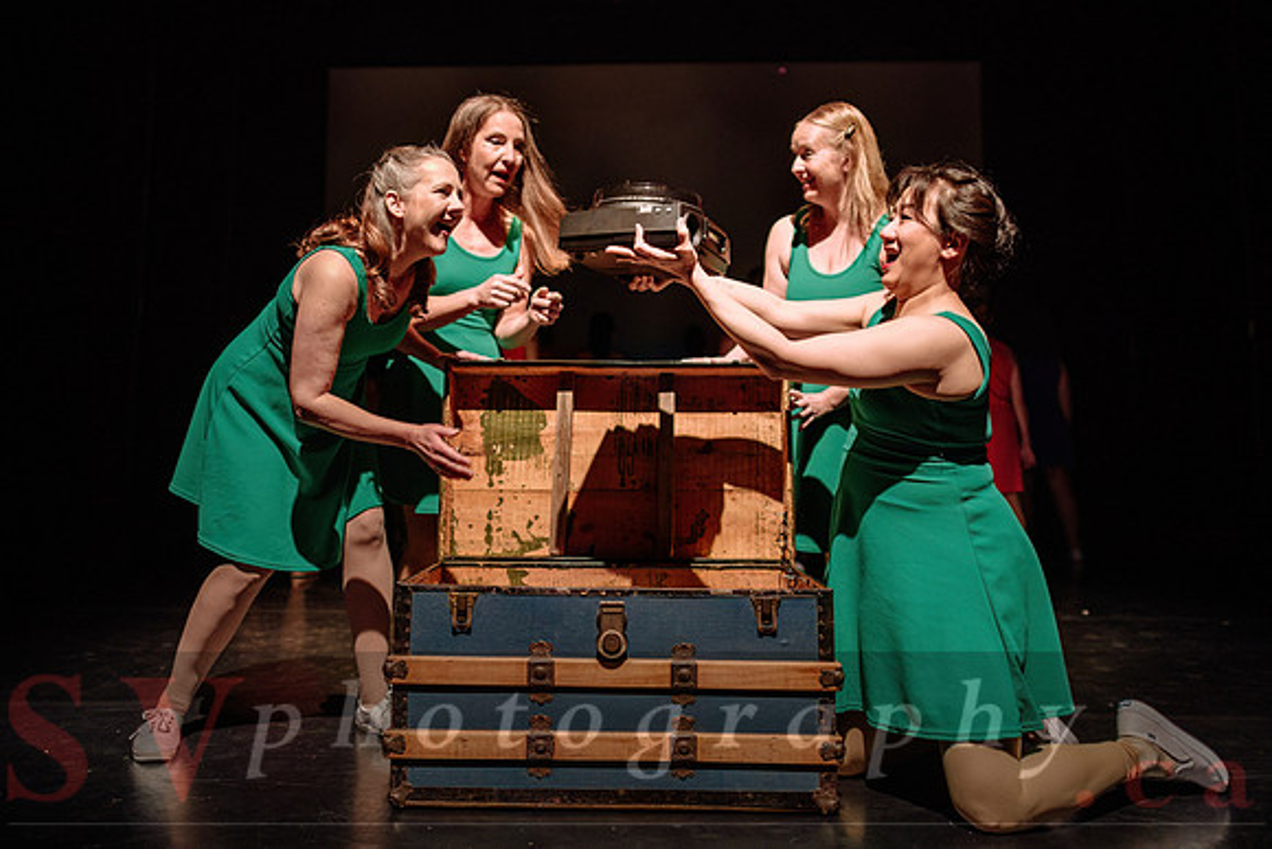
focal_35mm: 29
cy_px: 342
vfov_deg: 44.1
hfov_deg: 62.8
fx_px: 1041
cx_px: 598
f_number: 1.4
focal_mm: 24
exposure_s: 1/200
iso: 1250
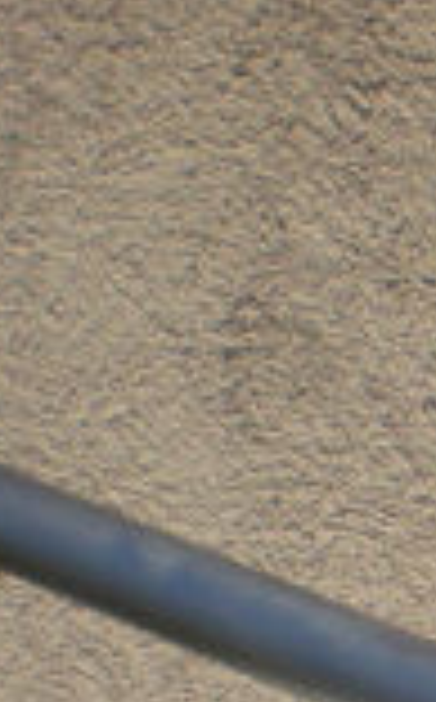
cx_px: 1227
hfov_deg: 5.9
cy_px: 1310
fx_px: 3950
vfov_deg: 9.6
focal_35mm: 207
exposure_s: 1/626
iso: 64
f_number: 4.6
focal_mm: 6.3
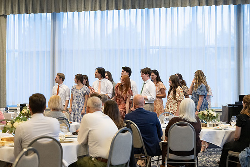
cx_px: 125
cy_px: 84
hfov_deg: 22.4
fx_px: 630
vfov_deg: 15.1
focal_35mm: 91
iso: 3200
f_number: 4
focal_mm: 86
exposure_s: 1/320
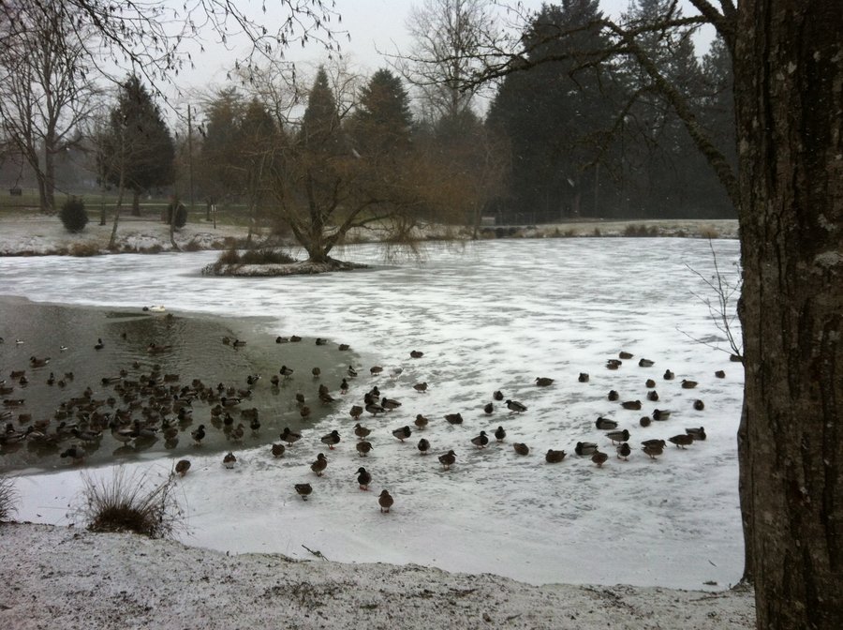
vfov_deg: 40.6
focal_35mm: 35
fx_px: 851
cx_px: 422
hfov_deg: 52.7
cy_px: 315
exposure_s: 1/686
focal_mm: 3.85
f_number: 2.8
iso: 80
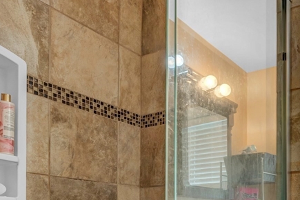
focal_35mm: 40
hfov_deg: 43.2
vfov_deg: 29.6
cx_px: 284
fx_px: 333
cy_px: 227
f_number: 11
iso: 320
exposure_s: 1/1.67
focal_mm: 17
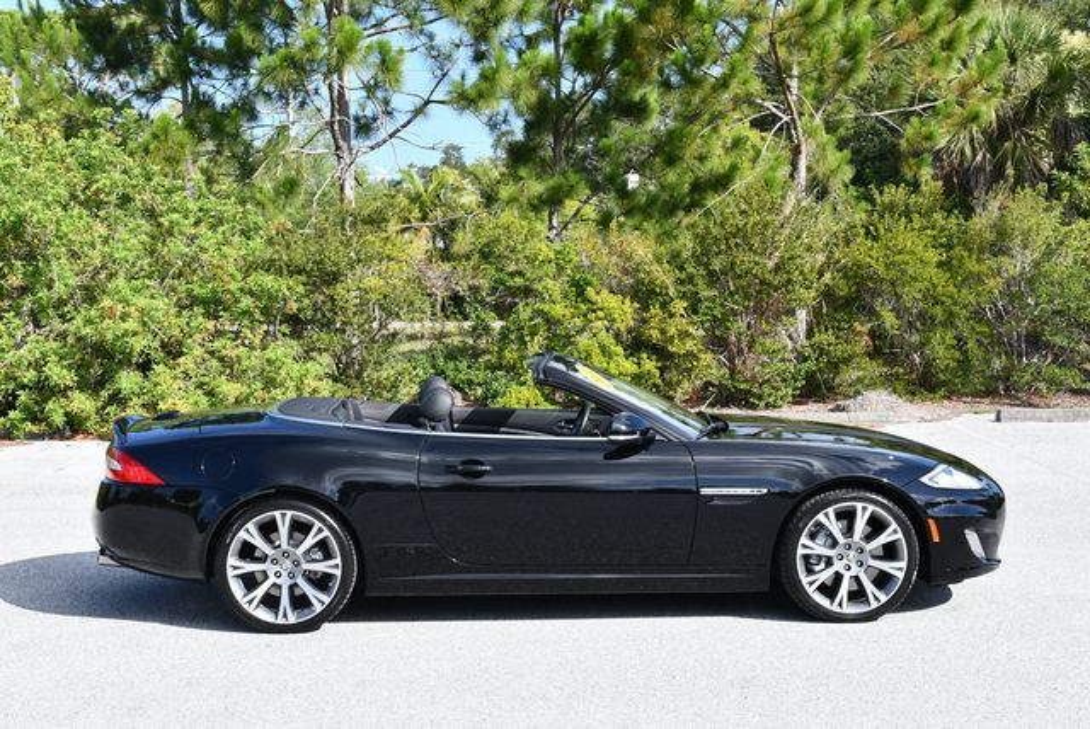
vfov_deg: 24.2
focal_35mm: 56
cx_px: 545
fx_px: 1697
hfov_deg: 35.6
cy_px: 364
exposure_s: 1/250
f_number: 8
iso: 180
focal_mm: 28
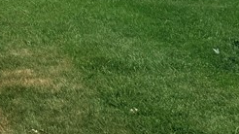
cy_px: -207
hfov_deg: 15.7
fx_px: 690
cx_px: -231
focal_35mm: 109
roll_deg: +0.8
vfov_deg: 9.6
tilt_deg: +7.8
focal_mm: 6.76
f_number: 1.78
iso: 80
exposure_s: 1/5319
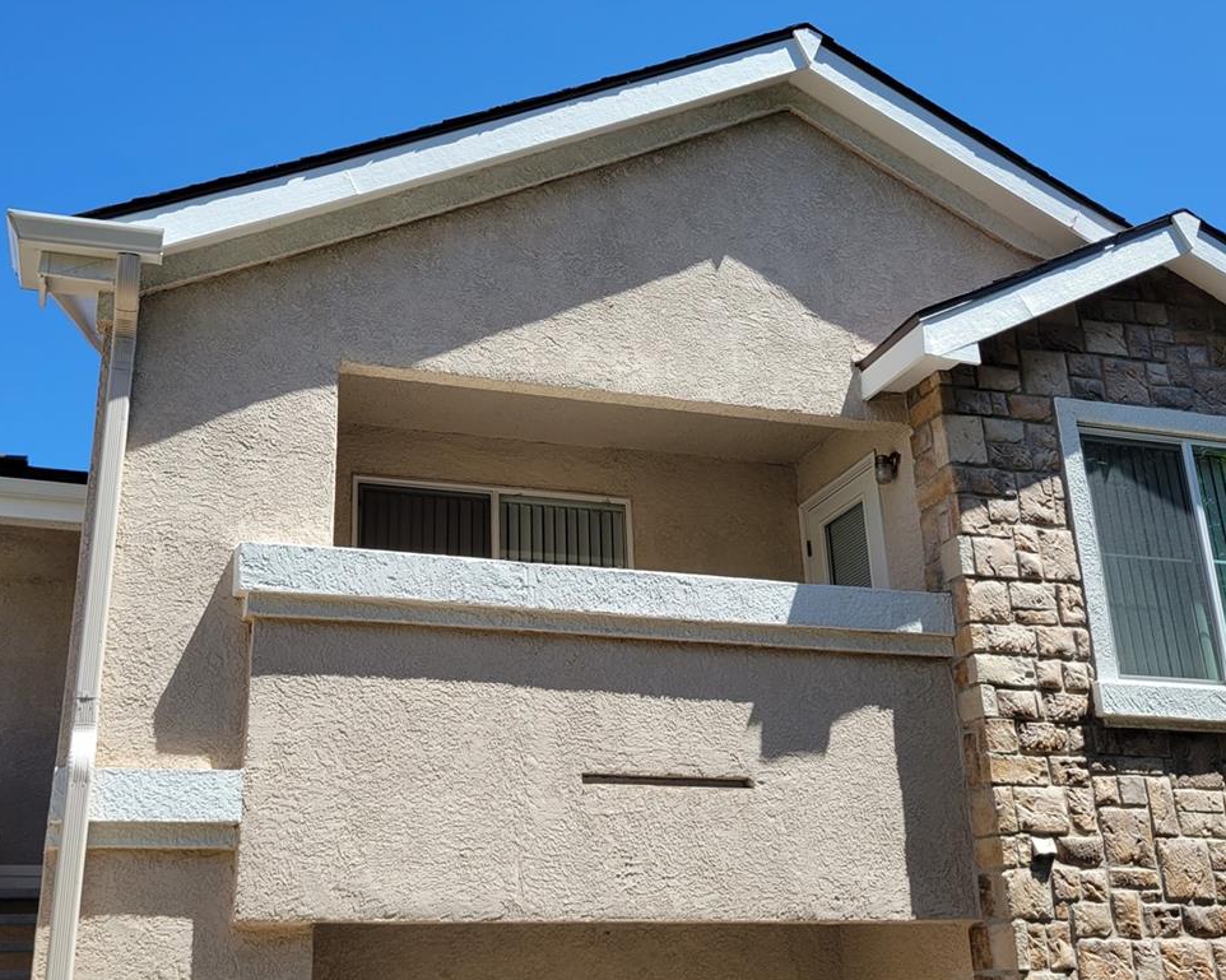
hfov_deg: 47.9
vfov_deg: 39.1
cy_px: 478
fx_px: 1378
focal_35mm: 38
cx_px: 565
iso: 40
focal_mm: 5.4
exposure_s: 1/1614
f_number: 1.8
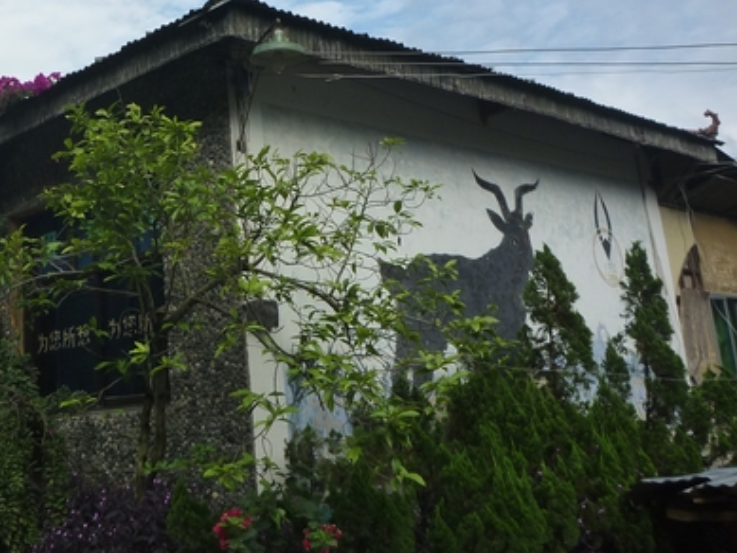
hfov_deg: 38.3
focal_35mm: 48
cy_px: 148
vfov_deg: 29.9
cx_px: 154
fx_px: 1022
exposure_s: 1/500
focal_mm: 4.9
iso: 125
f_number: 3.3
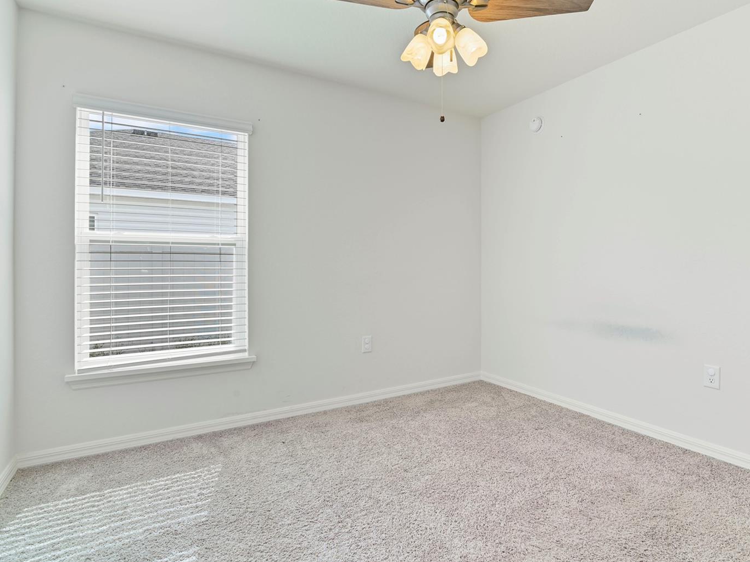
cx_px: 421
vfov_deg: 71.6
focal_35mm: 18
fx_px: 390
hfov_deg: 87.4
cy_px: 273
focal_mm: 16
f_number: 8
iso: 100
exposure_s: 1/8
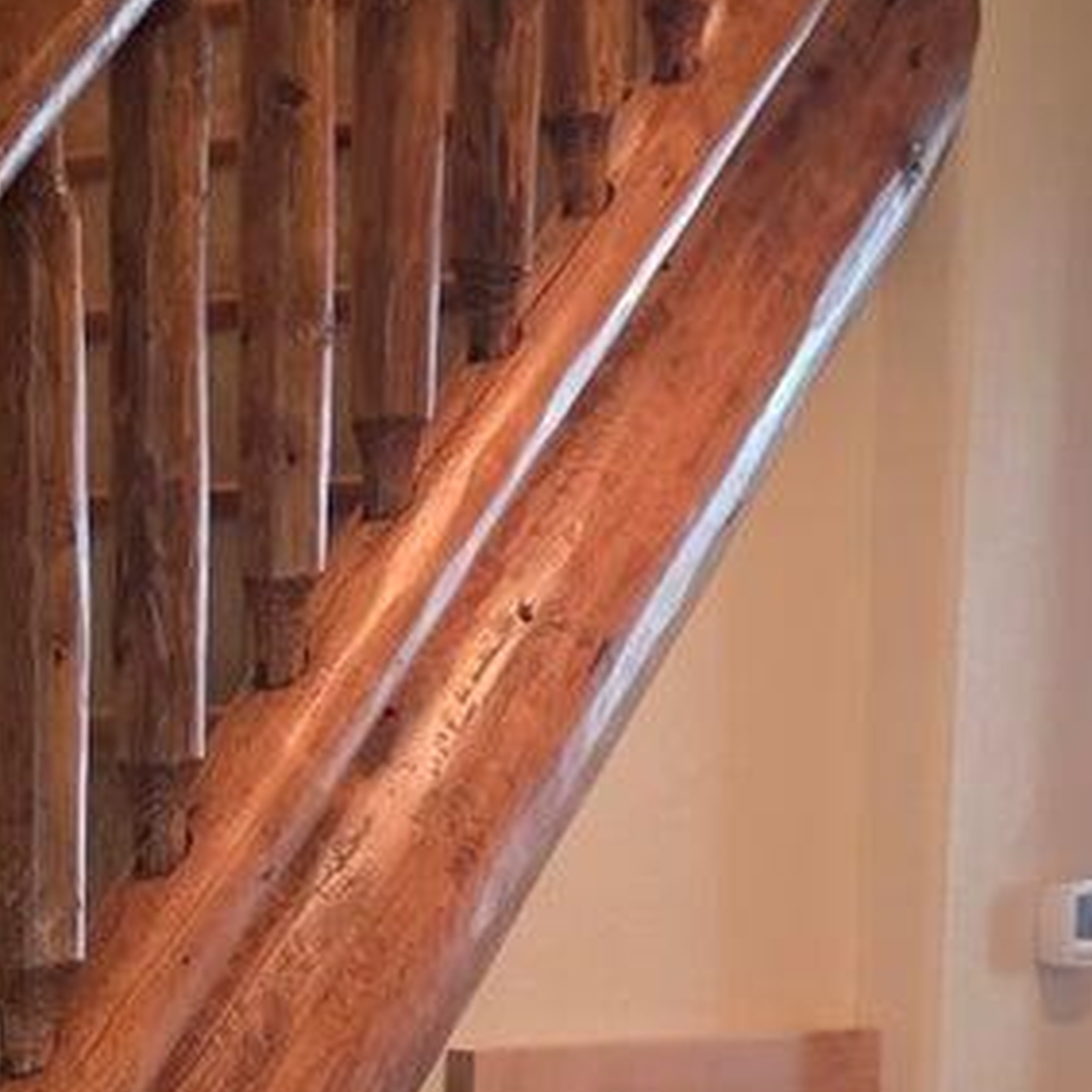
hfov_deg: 17.4
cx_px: 21
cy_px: 1154
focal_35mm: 98
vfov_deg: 17.2
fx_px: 3498
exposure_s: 1/120
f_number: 1.7
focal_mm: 6.3
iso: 320
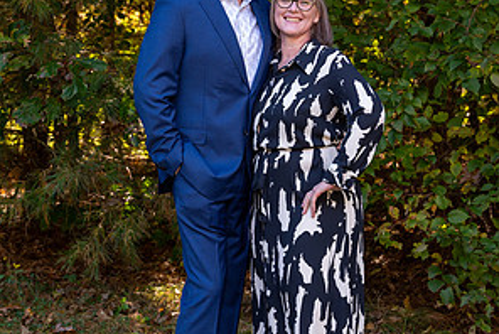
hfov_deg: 23.1
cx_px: 249
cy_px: 148
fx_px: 1221
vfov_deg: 15.6
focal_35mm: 88
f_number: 4.5
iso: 800
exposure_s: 1/200
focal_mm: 58
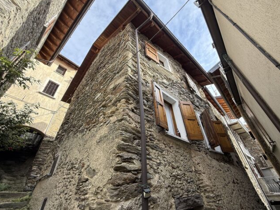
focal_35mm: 15
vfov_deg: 81.6
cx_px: 147
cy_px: 112
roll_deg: +4.4
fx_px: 121
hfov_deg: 98.1
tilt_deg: +34.5
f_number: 2.2
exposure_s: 1/300
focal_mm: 2.22
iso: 64
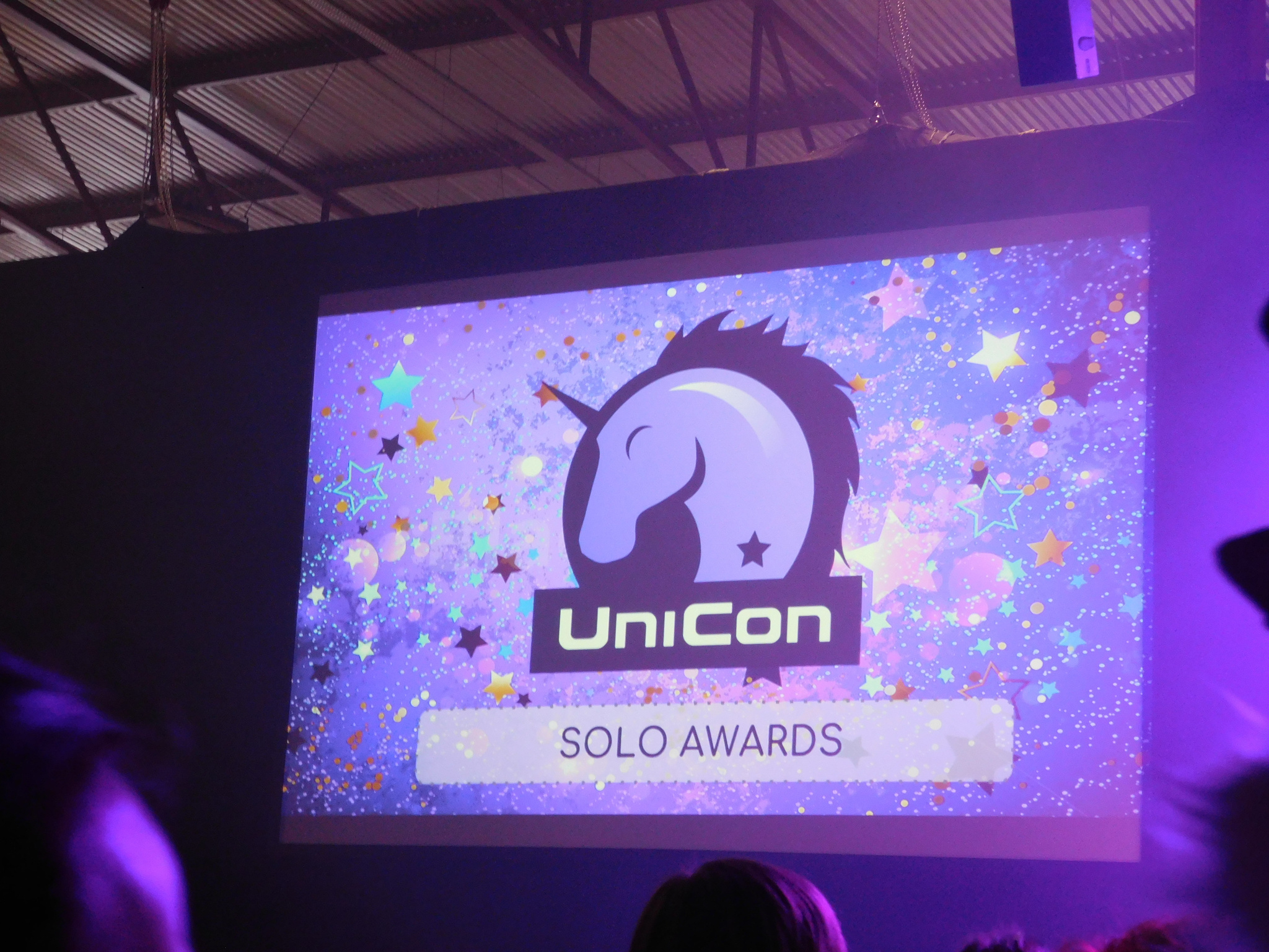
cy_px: 476
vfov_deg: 20.7
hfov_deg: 27.4
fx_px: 2603
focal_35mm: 71
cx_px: 634
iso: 450
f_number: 4.3
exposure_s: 1/8
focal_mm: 12.6
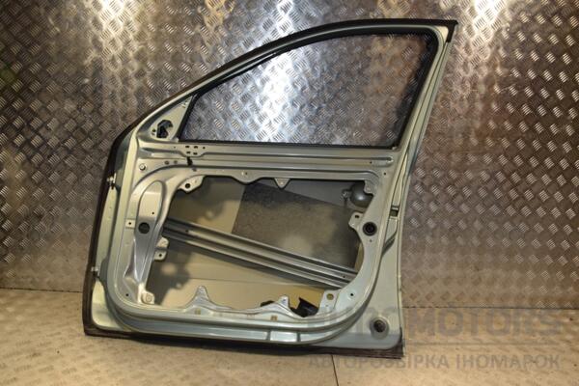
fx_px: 434
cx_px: 290
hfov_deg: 67.4
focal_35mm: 27
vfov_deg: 47.9
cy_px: 193
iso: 800
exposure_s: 1/200
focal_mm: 18
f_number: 8
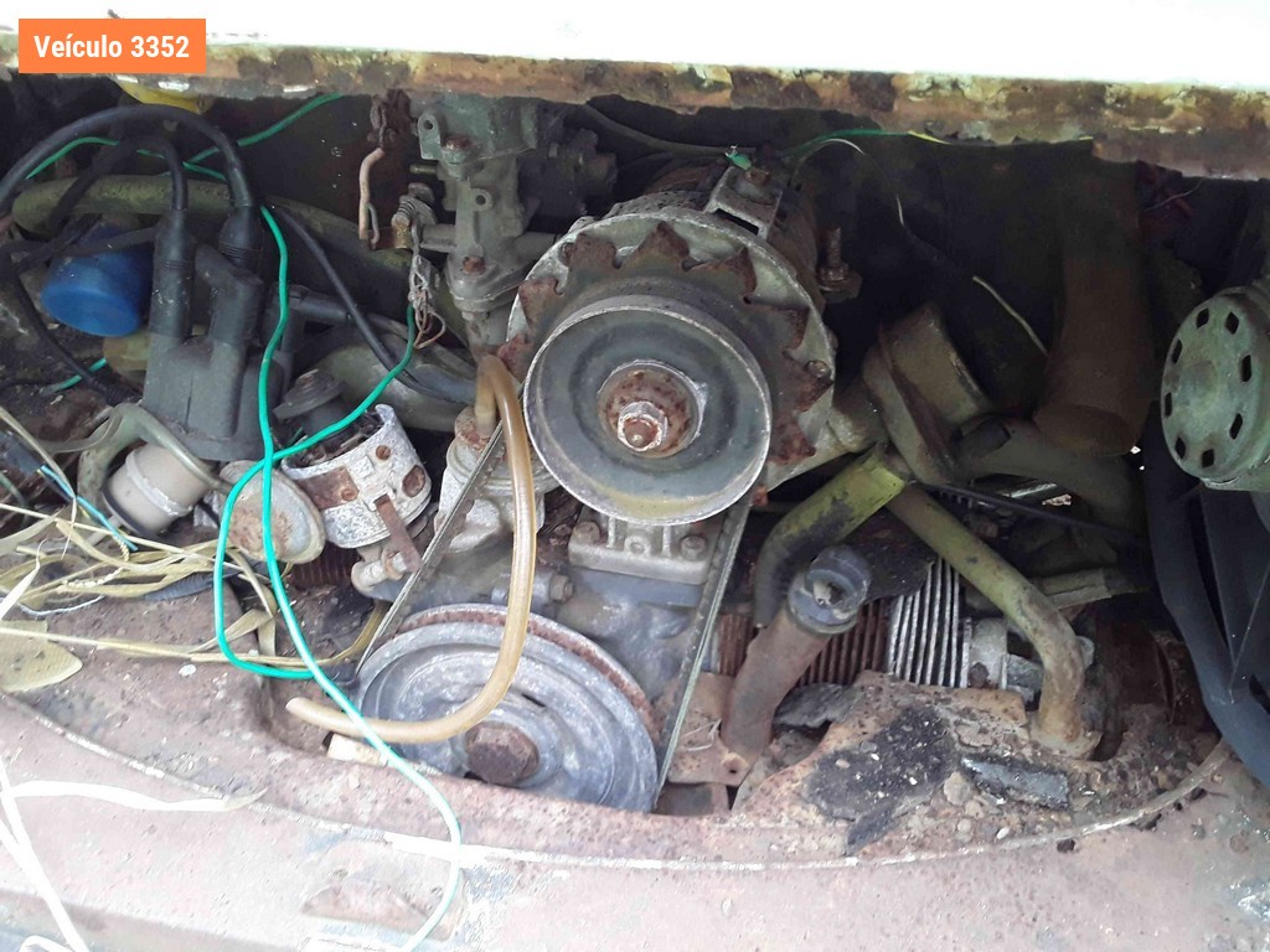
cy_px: 476
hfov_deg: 58.4
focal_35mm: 31
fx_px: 1137
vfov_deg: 45.4
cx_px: 635
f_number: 2.2
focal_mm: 3.3
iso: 100
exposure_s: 1/40
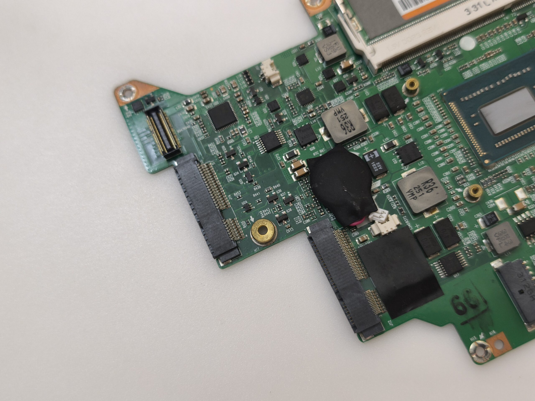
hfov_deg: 52.6
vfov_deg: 40.7
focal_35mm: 35
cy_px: 200
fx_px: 541
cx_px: 268
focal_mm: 6.57
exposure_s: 1/50
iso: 500
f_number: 1.6
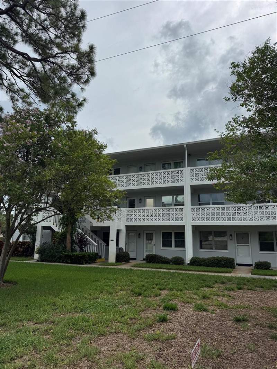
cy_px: 184
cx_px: 138
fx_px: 256
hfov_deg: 56.8
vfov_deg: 71.6
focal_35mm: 24
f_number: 1.78
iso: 80
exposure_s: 1/10417
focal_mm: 6.76
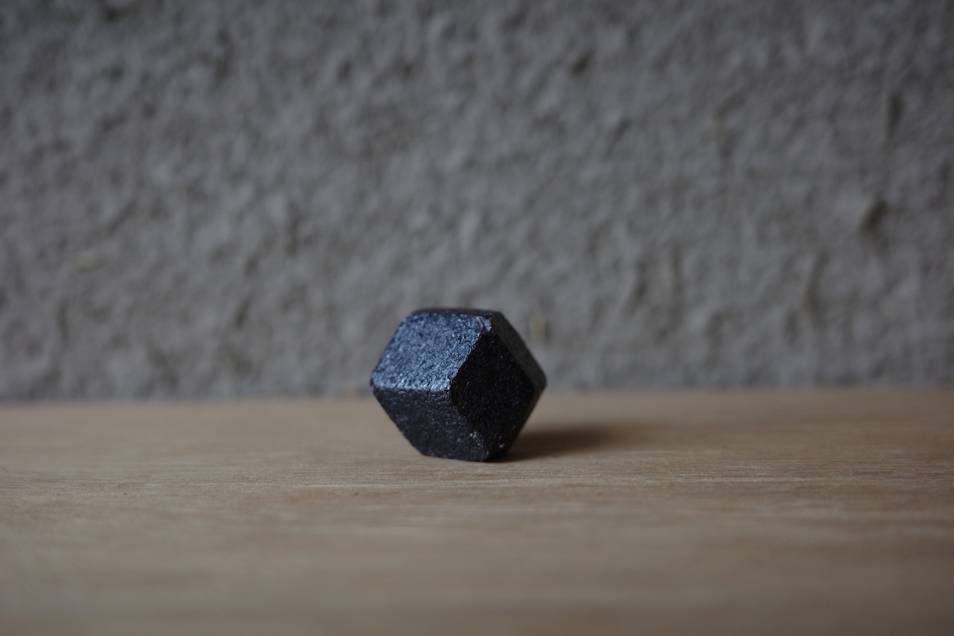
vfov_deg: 33.4
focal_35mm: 40
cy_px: 318
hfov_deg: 48.5
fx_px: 1060
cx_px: 477
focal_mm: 26
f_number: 2.8
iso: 200
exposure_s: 1/125
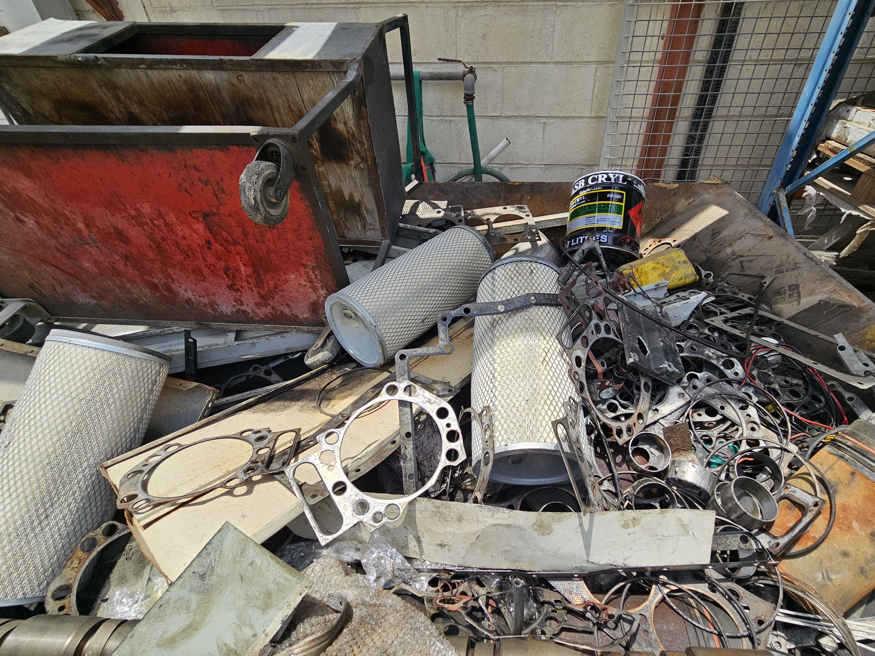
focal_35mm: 15
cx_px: 473
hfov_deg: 98.0
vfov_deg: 81.7
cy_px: 327
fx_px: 379
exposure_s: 1/1505
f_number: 2.2
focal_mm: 2.2
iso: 50
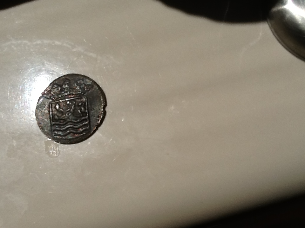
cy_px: 114
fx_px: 388
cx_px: 152
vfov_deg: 32.9
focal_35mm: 44
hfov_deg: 42.9
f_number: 2.4
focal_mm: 2.03
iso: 40
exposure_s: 1/3344
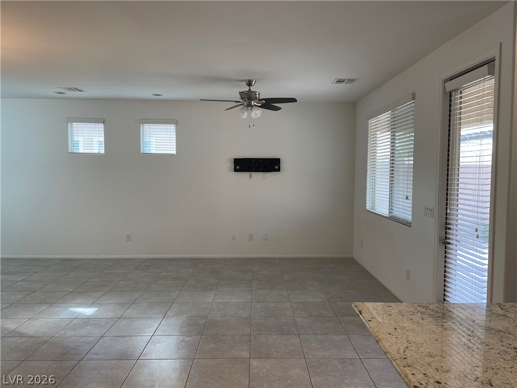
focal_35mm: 26
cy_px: 194
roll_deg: -0.5
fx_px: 388
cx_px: 258
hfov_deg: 67.3
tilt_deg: -4.5
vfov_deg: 53.1
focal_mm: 4.2
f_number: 1.6
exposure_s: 1/120
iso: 80
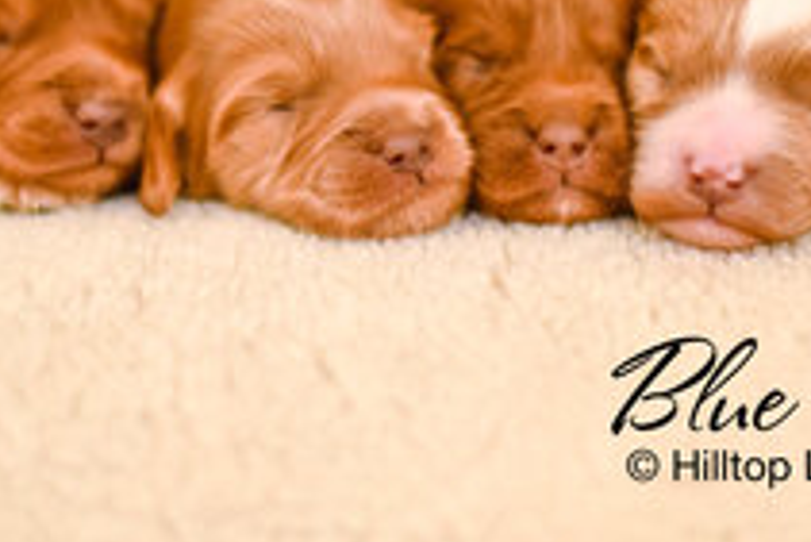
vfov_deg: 14.3
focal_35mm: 95
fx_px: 2142
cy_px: 102
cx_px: 419
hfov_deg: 21.4
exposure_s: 1/4000
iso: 2500
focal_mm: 50
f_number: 2
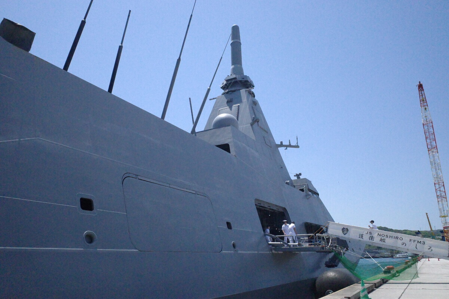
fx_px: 349
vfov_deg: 46.4
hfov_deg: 65.5
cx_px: 224
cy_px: 150
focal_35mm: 28
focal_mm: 18.3
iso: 8000
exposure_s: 1/4000
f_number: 8
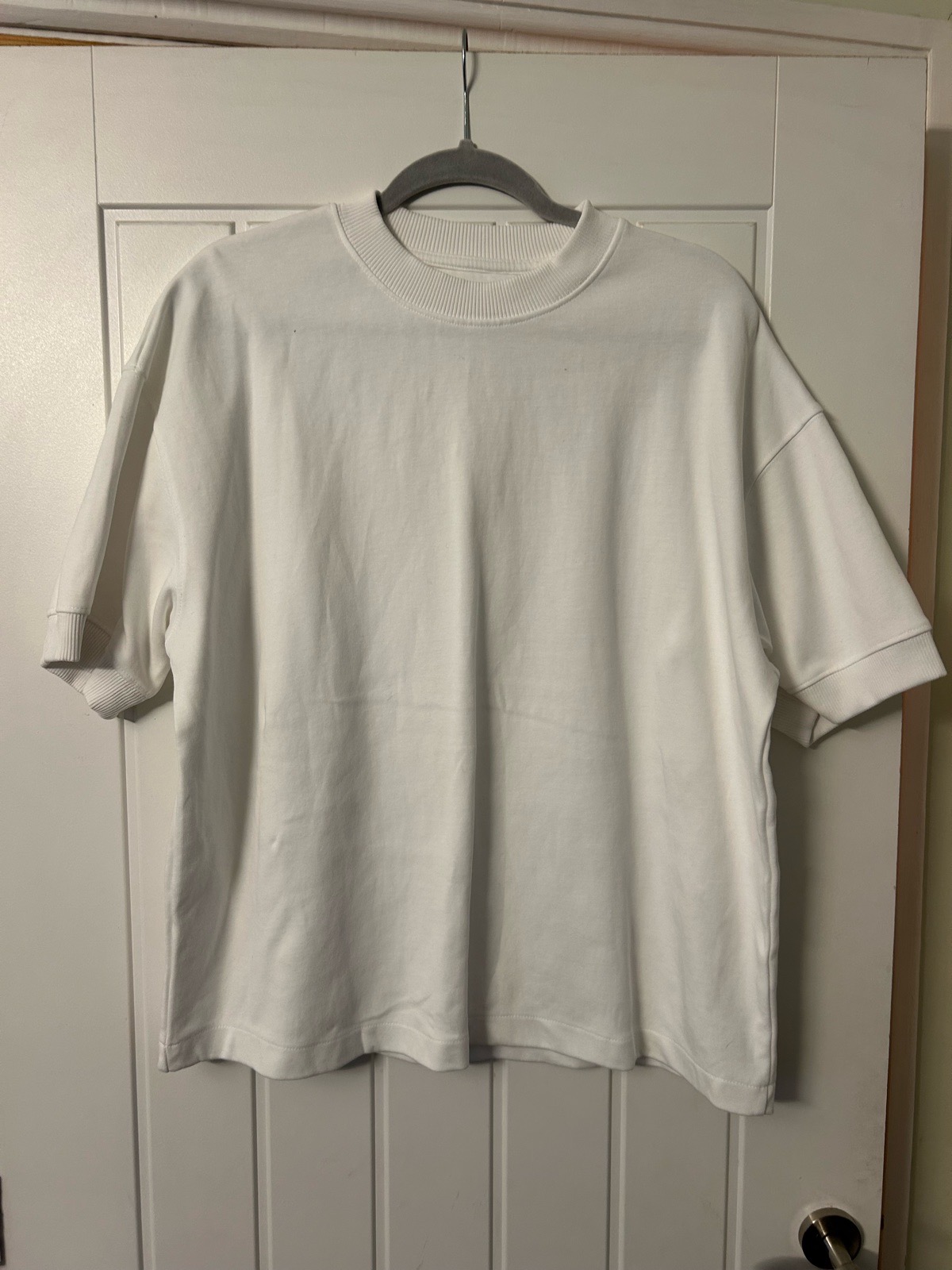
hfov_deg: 53.1
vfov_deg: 67.3
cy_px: 635
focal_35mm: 26
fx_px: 953
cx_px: 476
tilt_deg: -5.1
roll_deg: -0.3
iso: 80
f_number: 1.5
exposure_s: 1/50
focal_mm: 5.7
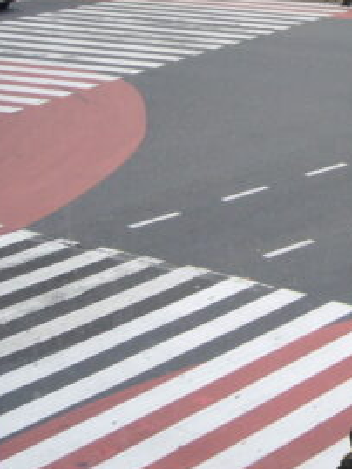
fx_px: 1355
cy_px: 54
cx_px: 514
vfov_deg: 19.3
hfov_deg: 14.0
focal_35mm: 100
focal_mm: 5.8
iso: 80
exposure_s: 1/100
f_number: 2.8
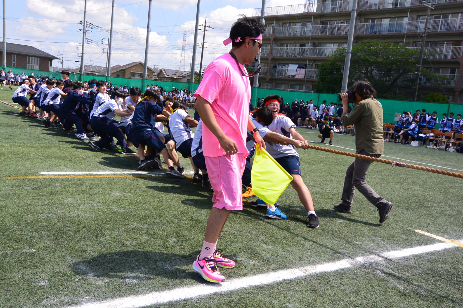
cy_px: 154
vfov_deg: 36.9
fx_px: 463
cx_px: 232
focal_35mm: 36
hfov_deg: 53.1
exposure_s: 1/800
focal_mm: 13.6
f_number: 5
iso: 160
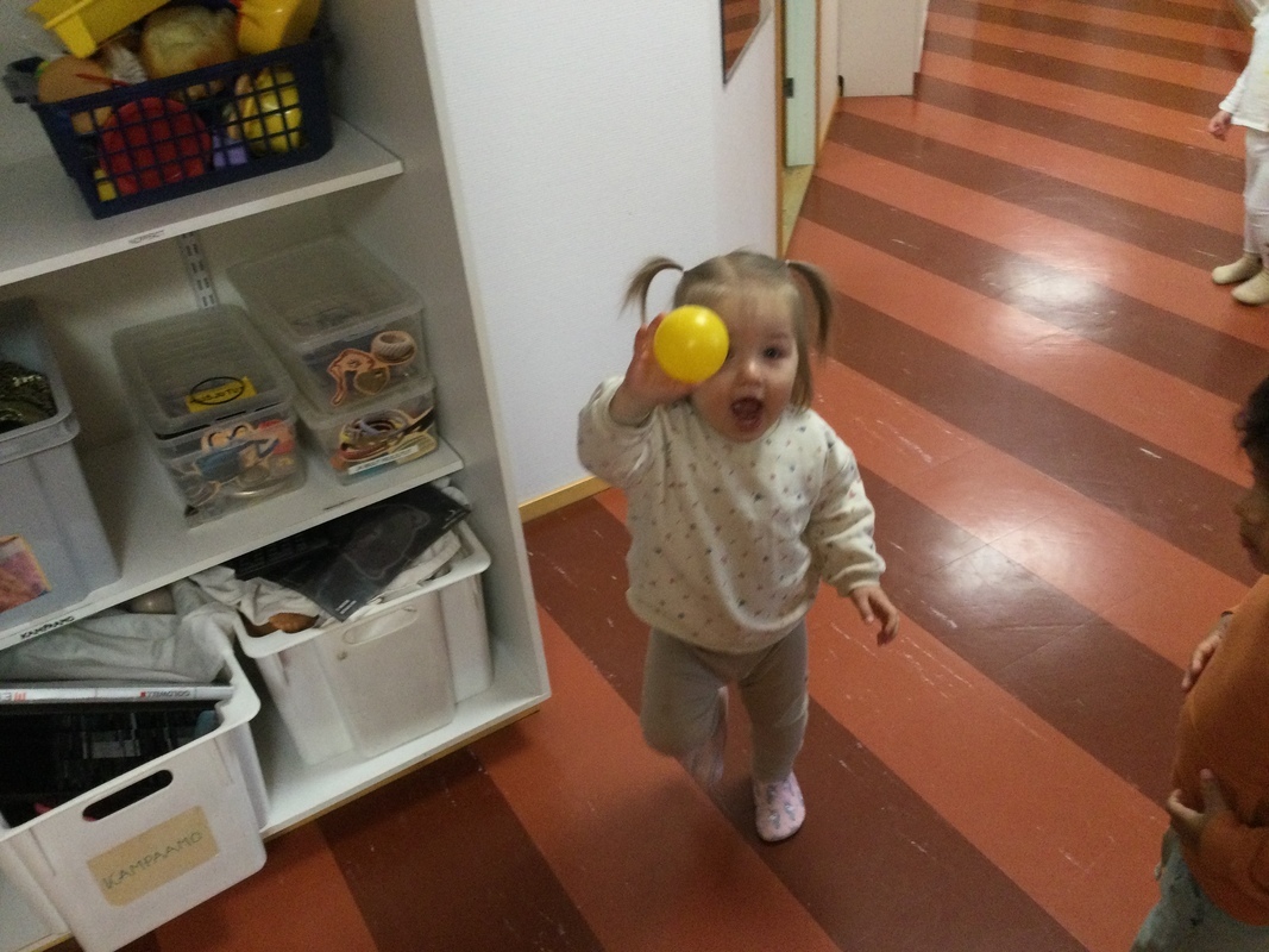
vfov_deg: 45.4
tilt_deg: -31.0
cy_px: 476
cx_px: 634
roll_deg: +6.0
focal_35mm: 31
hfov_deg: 58.4
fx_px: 1136
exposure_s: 1/30
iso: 125
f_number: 2.4
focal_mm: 3.3
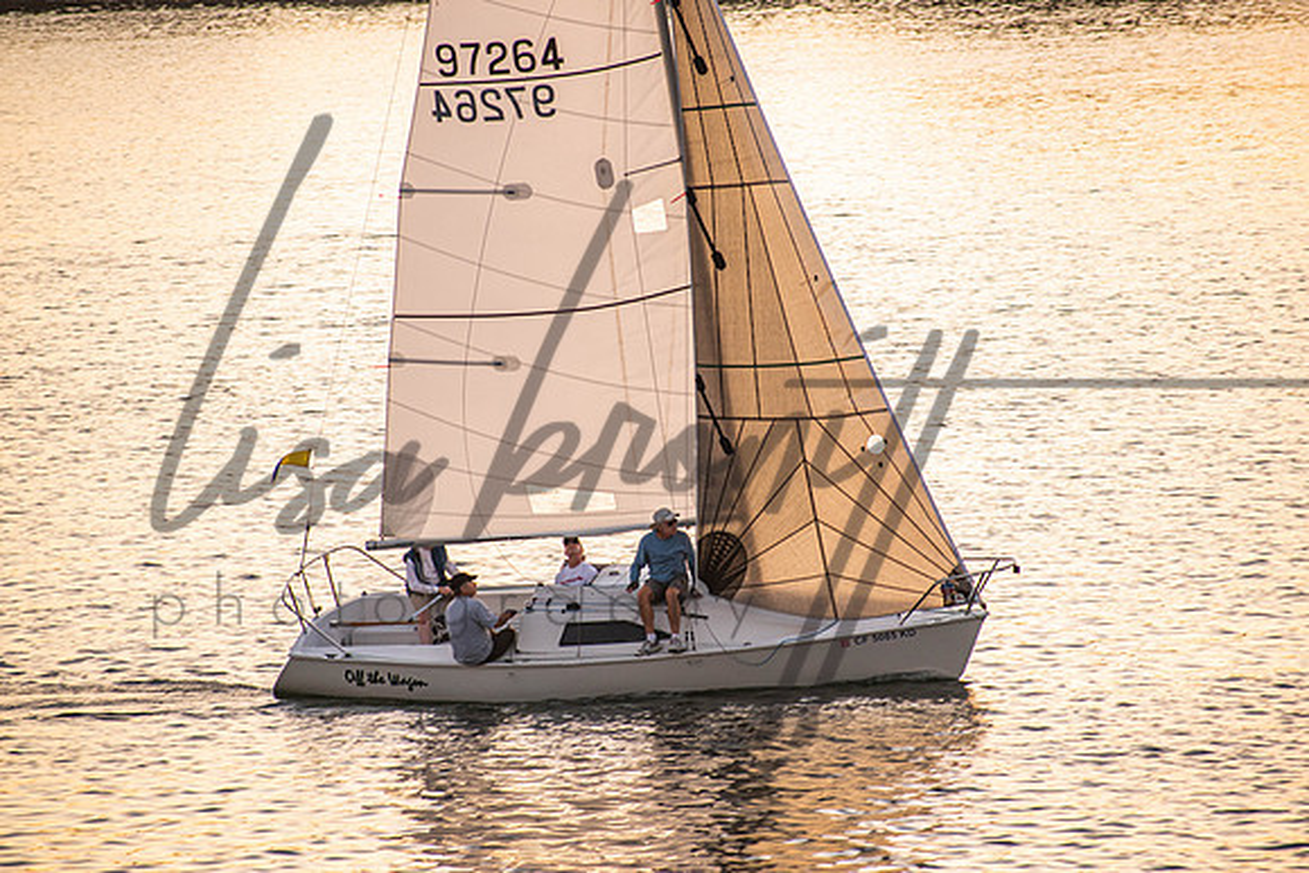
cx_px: 654
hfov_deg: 7.0
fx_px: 10638
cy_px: 436
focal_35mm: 292
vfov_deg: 4.7
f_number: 6.3
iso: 800
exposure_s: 1/60
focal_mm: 195
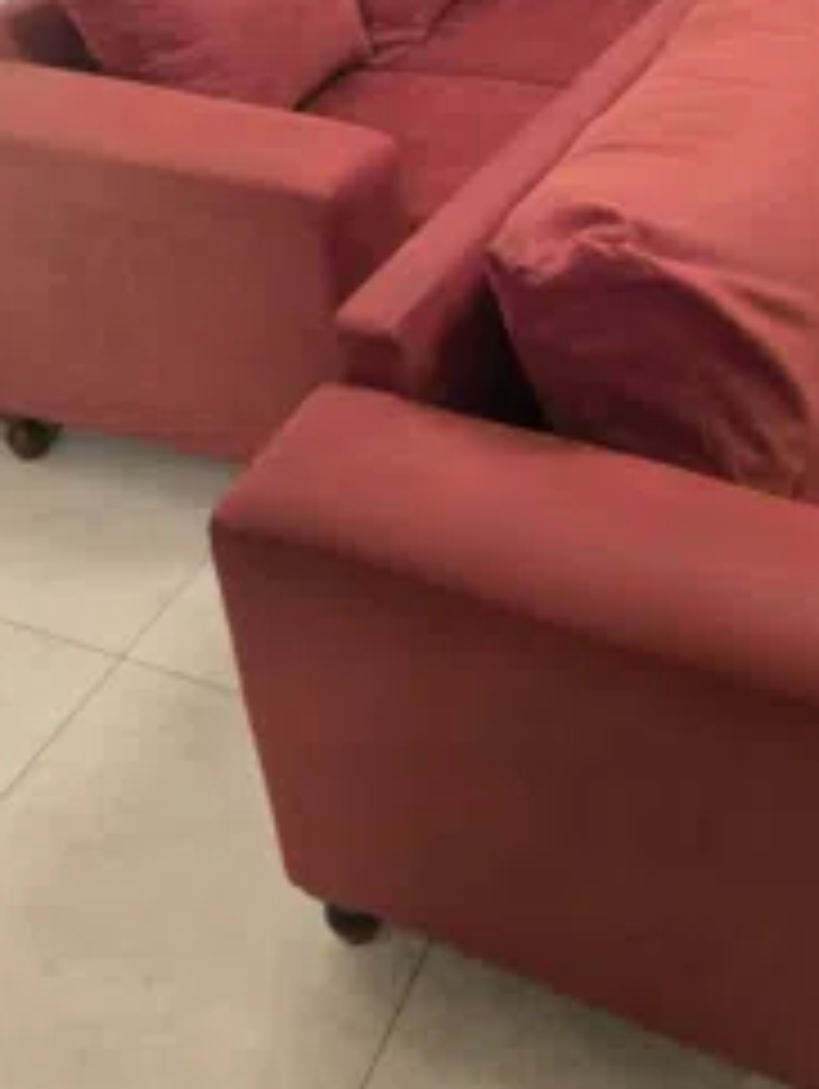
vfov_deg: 47.6
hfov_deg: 37.0
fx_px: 1197
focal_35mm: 38
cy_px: 310
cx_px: 598
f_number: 1.8
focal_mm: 5.4
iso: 800
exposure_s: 1/100
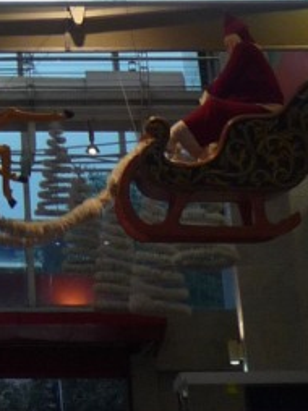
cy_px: -451
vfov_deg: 13.4
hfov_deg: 11.4
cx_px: -195
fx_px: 1462
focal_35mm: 123
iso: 100
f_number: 2.8
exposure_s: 1/30
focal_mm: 4.4
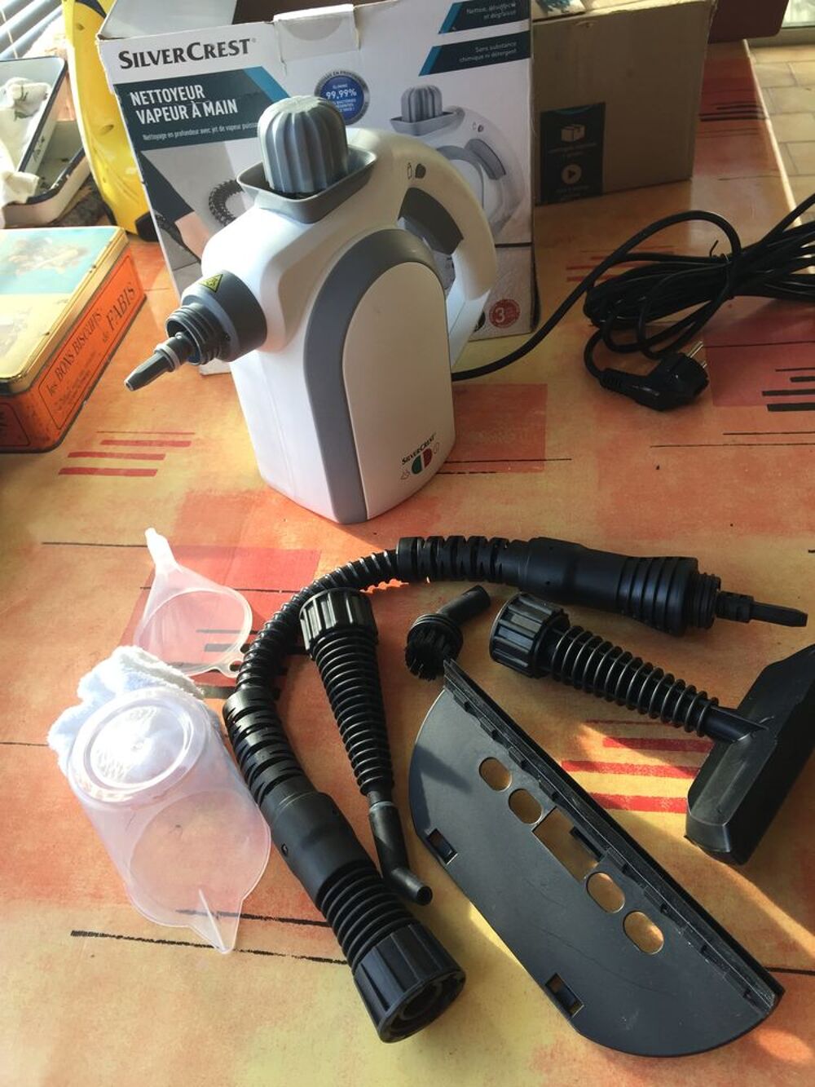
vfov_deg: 61.7
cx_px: 408
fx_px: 910
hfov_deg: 48.2
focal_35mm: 29
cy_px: 544
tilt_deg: -45.4
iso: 40
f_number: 2.2
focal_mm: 4.15
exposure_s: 1/120
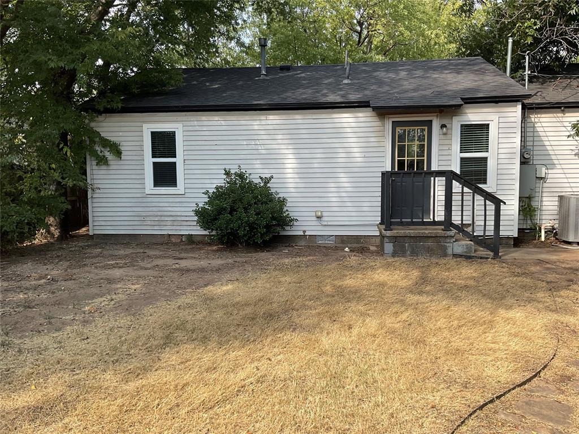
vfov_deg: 48.2
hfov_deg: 61.7
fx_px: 485
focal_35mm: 29
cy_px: 217
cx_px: 290
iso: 16
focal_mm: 3
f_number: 1.8
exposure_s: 1/627
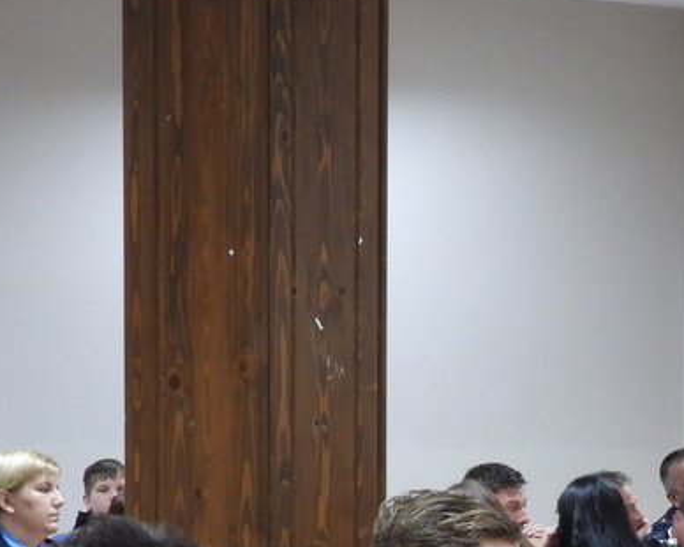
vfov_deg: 9.1
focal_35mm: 166
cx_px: 973
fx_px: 3359
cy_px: 753
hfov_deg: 11.2
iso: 400
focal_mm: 9.8
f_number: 3.5
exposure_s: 1/13
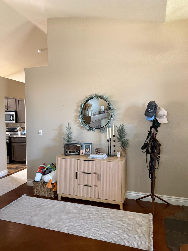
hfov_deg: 56.8
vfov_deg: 71.6
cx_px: 94
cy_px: 126
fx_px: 174
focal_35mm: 24
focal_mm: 6.76
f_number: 1.78
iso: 500
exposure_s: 1/60
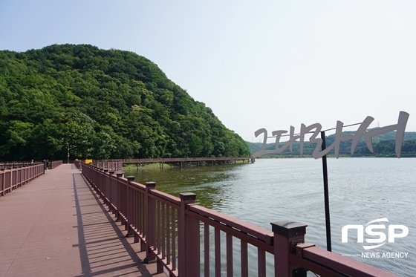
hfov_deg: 73.8
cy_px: 138
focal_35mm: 24
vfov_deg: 53.1
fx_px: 277
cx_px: 208
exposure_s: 1/800
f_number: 5
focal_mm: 16
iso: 100
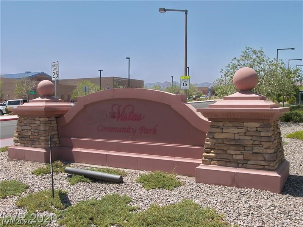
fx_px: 315
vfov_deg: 39.7
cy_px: 114
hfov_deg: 51.4
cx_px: 152
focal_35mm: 36
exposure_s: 1/160
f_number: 8
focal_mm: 7.7
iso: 50
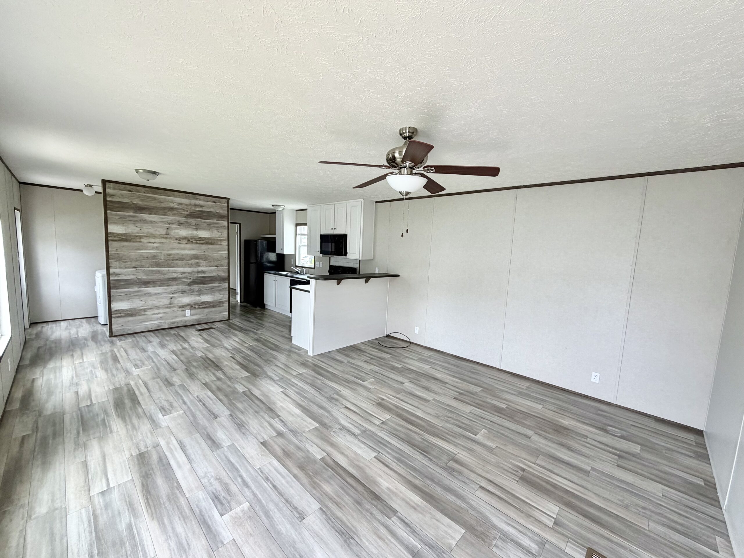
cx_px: 372
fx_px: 301
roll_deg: -2.3
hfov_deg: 102.1
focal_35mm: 14
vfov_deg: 85.7
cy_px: 279
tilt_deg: -5.3
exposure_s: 1/121
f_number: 2.2
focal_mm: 2.22
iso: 100
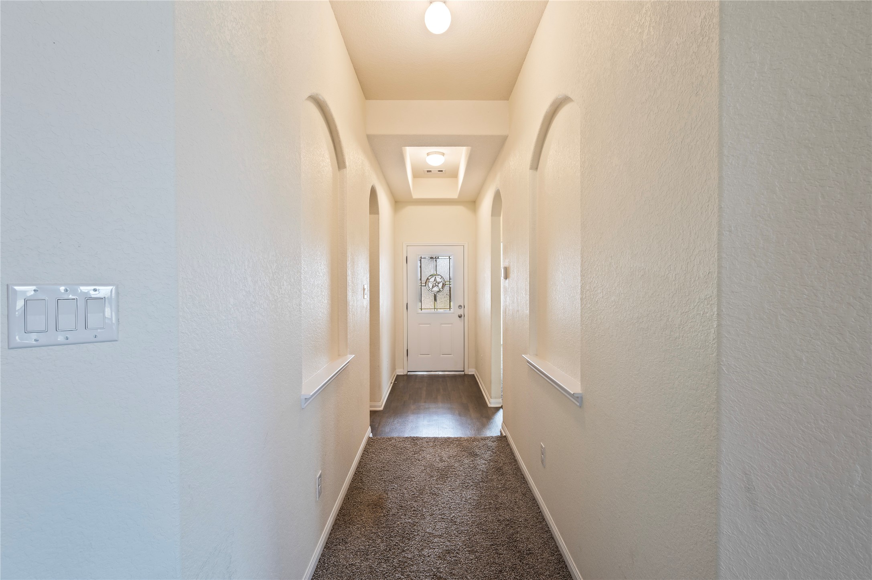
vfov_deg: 67.3
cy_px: 290
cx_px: 436
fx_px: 436
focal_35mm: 18
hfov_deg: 90.0
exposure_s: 1/2
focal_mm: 18
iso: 125
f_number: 6.3
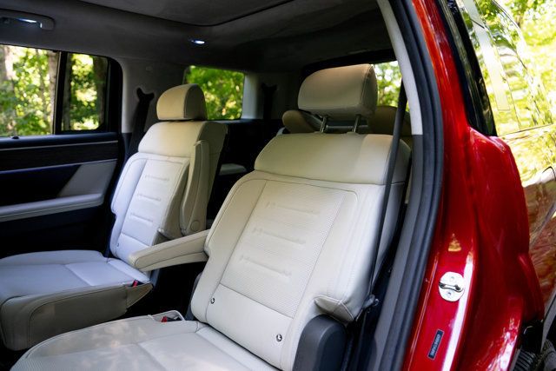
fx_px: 371
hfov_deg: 73.7
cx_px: 278
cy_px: 186
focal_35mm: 24
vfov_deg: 53.2
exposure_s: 1/200
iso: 2000
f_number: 2.8
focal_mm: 24
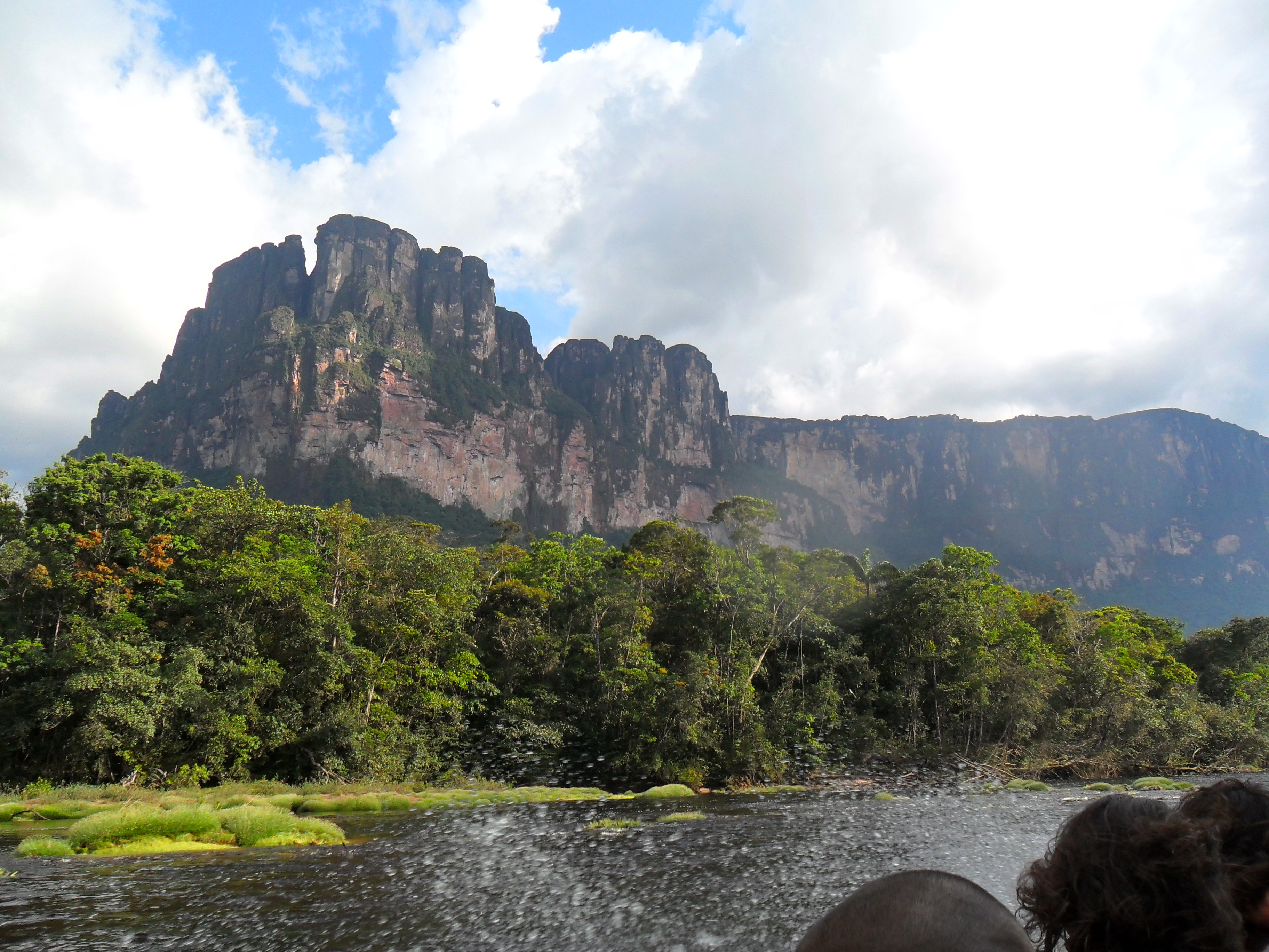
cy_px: 476
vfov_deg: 51.4
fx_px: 990
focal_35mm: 27
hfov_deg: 65.3
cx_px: 634
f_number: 3.5
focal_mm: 4.9
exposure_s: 1/750
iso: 100
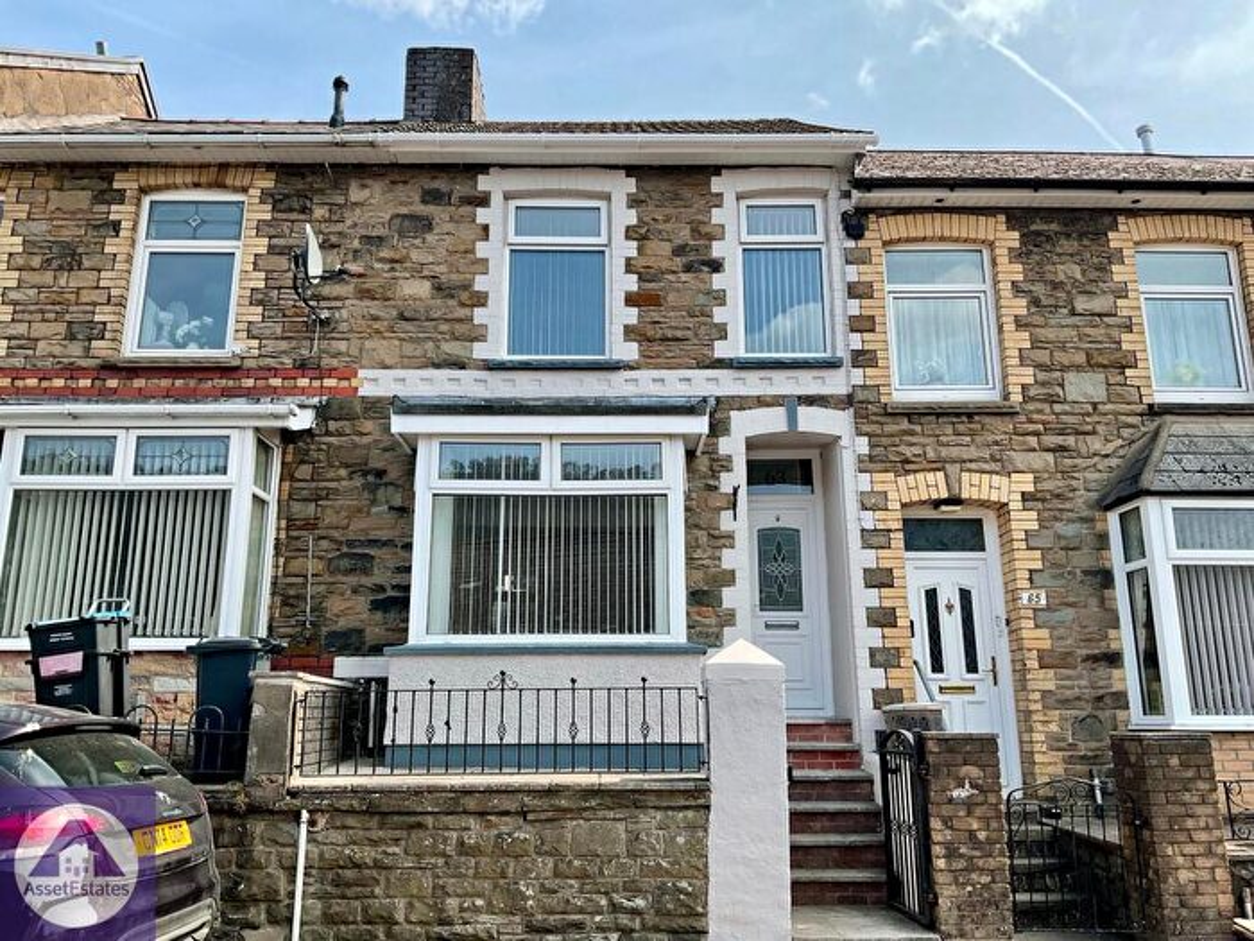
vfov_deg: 48.2
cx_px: 627
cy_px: 470
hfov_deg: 61.7
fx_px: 1051
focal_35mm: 29
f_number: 1.8
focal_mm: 3
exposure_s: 1/944
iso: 16
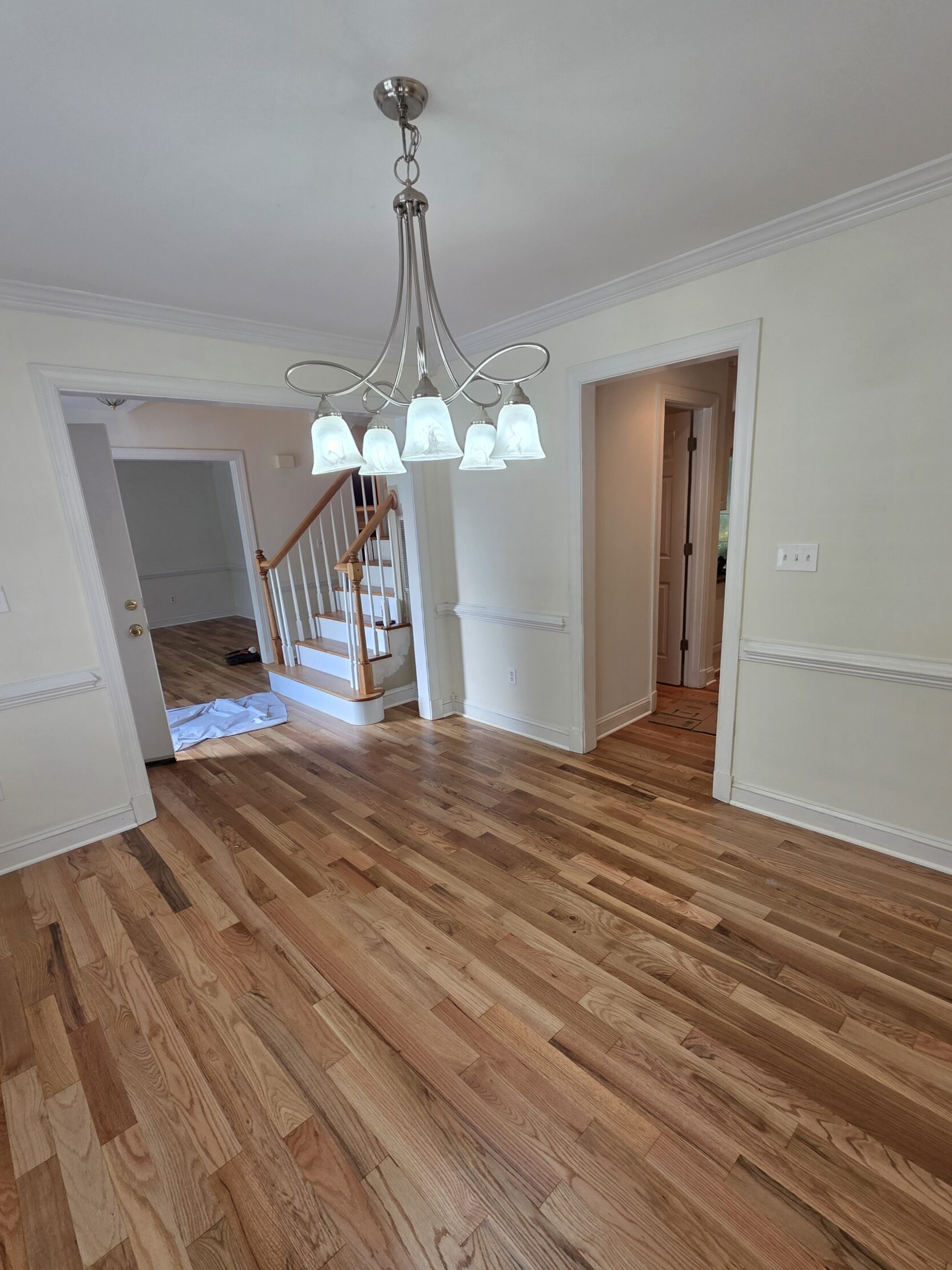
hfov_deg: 81.7
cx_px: 480
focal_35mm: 15
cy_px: 676
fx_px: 550
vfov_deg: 98.0
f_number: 1.9
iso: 100
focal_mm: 2.2
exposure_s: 1/120
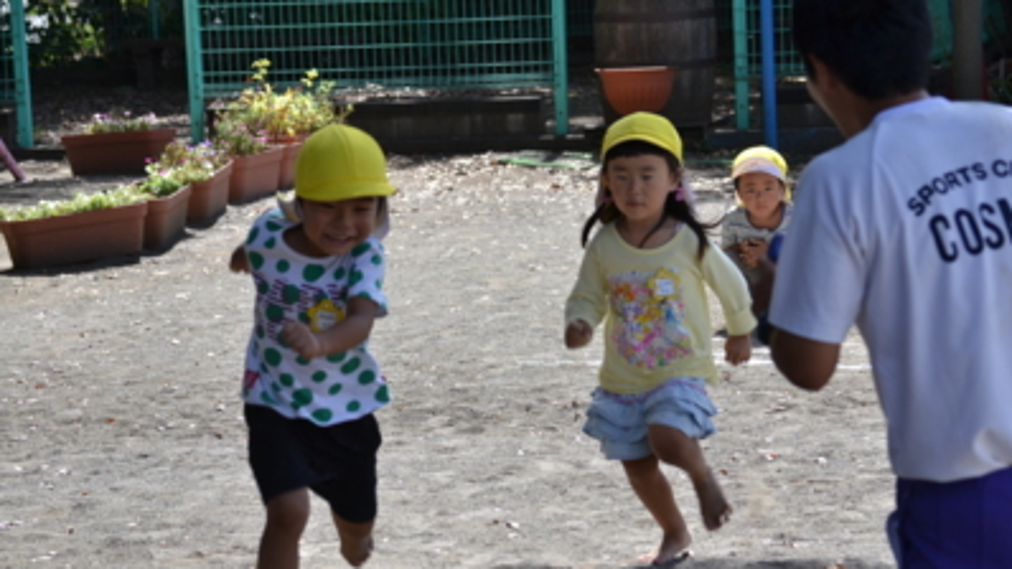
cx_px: 506
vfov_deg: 8.9
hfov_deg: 15.8
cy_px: 286
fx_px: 3650
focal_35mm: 136
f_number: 7.1
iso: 100
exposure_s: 1/200
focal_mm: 86
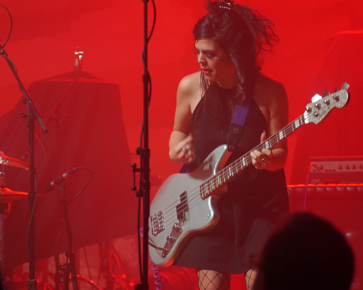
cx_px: 186
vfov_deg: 10.8
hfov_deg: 13.5
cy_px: 116
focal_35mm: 143
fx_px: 1536
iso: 6400
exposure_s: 1/160
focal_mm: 105
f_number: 4
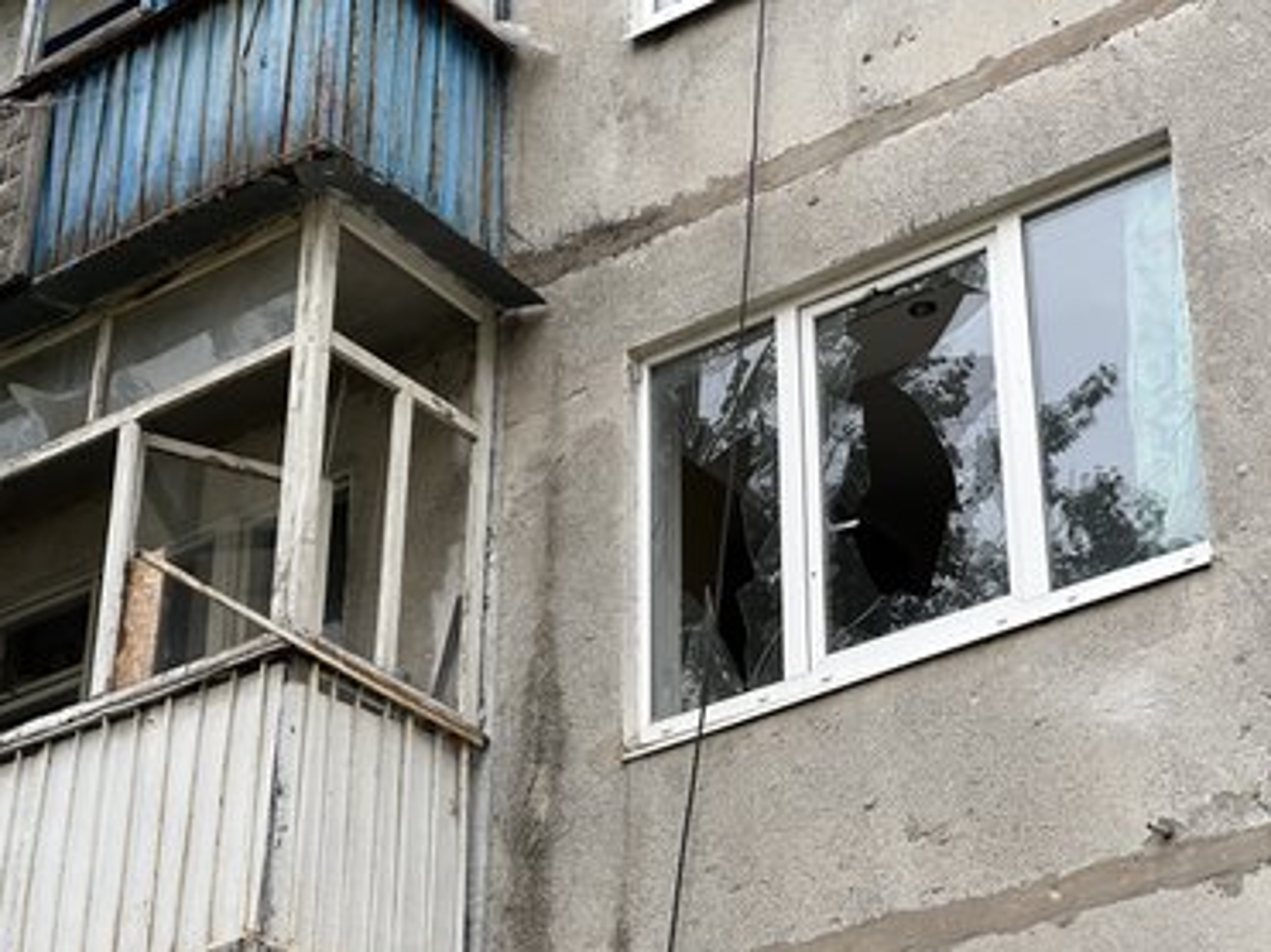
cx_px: 651
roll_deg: -0.4
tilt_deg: +28.7
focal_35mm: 83
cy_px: 510
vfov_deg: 17.8
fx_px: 3047
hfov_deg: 23.6
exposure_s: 1/99
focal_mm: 9
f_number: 2.8
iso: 40
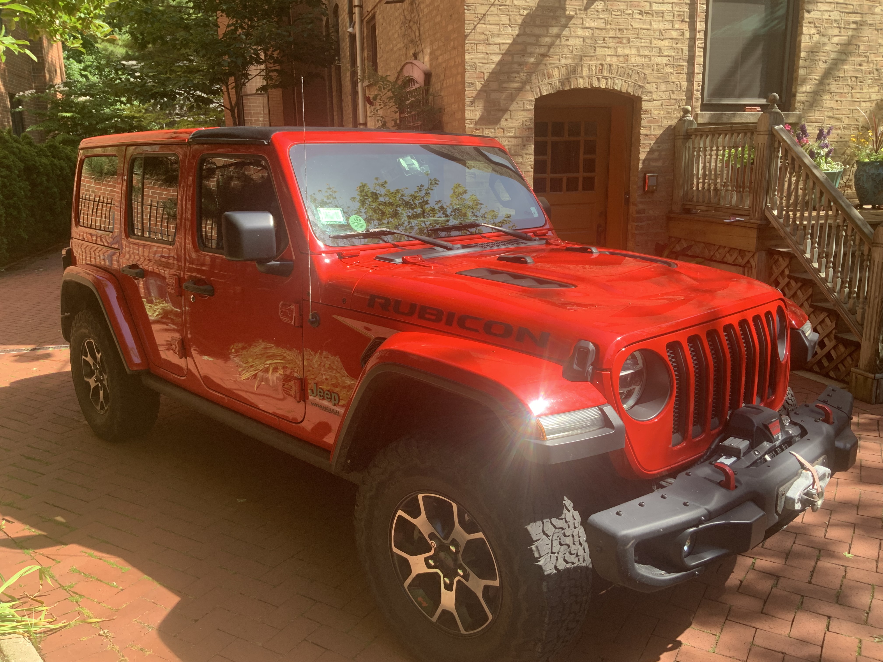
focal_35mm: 29
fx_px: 740
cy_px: 331
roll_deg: -0.2
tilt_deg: -14.6
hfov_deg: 61.7
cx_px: 442
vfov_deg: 48.2
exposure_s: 1/277
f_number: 1.8
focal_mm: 3
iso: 16
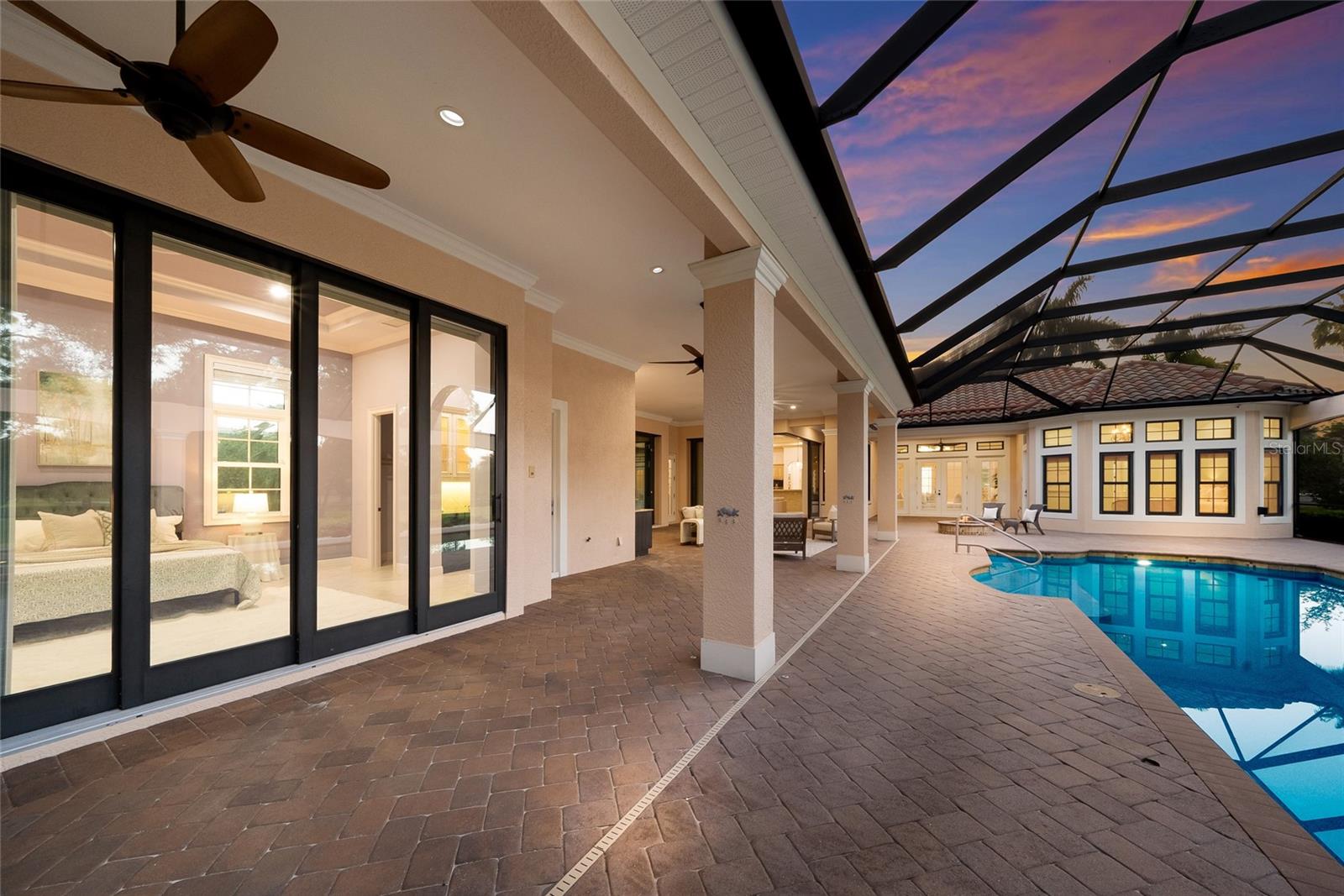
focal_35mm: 12
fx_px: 448
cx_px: 672
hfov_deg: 112.6
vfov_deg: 90.0
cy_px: 448
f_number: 11
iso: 400
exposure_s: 1/1.67
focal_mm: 12
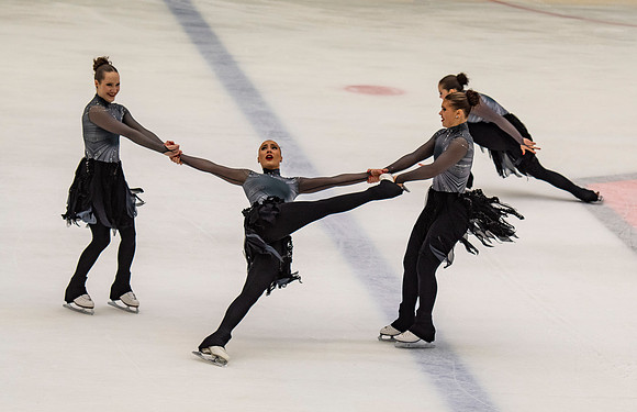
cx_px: 346
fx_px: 3176
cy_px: 231
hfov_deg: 11.5
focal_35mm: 181
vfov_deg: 7.4
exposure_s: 1/500
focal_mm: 110
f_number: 4
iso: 560
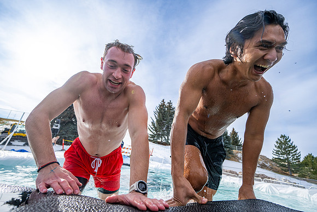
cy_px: 103
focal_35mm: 17
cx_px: 159
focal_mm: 14
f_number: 4
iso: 250
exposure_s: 1/3200
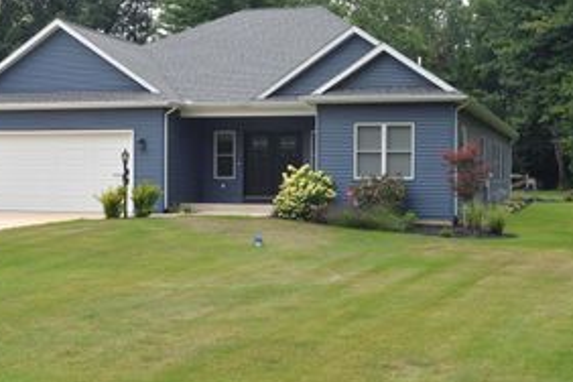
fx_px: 987
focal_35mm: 62
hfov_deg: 32.4
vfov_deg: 21.9
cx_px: 282
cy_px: 168
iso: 200
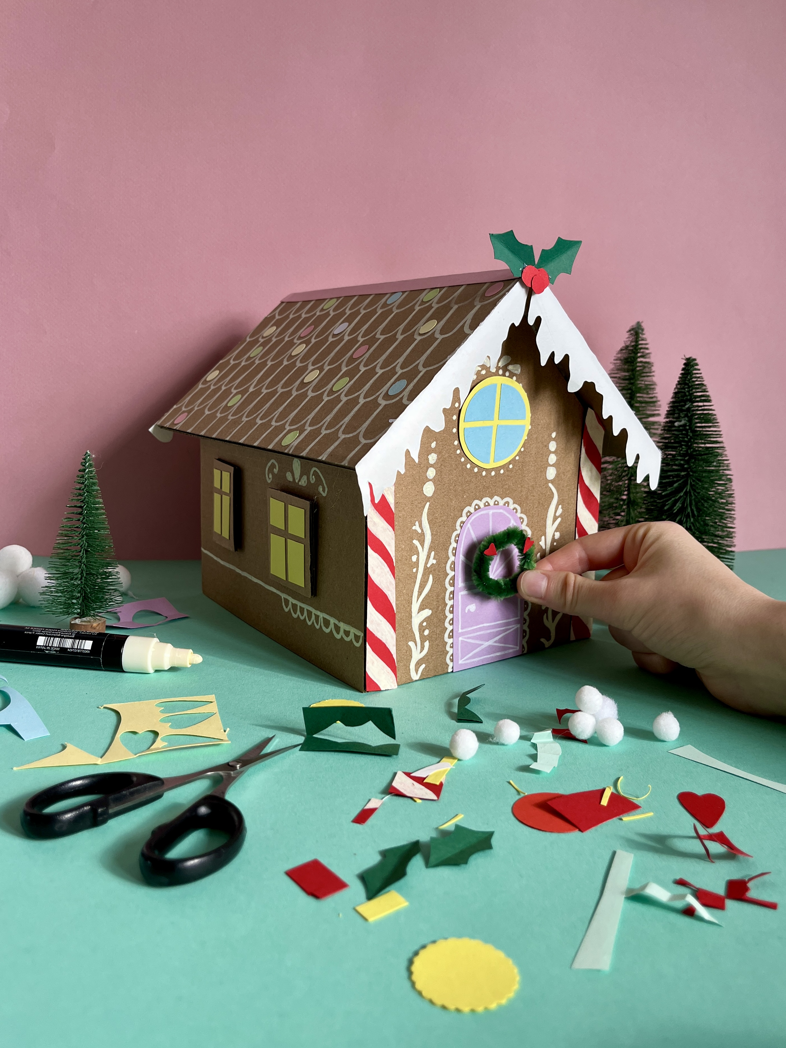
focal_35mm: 26
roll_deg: +0.8
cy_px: 524
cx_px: 393
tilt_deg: -6.0
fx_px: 787
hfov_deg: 53.1
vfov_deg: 67.3
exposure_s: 1/122
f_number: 1.6
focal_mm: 5.1
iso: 50
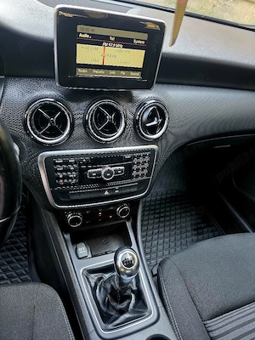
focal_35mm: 23
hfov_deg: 58.9
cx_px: 128
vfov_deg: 73.9
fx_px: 226
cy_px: 170
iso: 160
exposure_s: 1/68
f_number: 1.7
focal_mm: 6.3
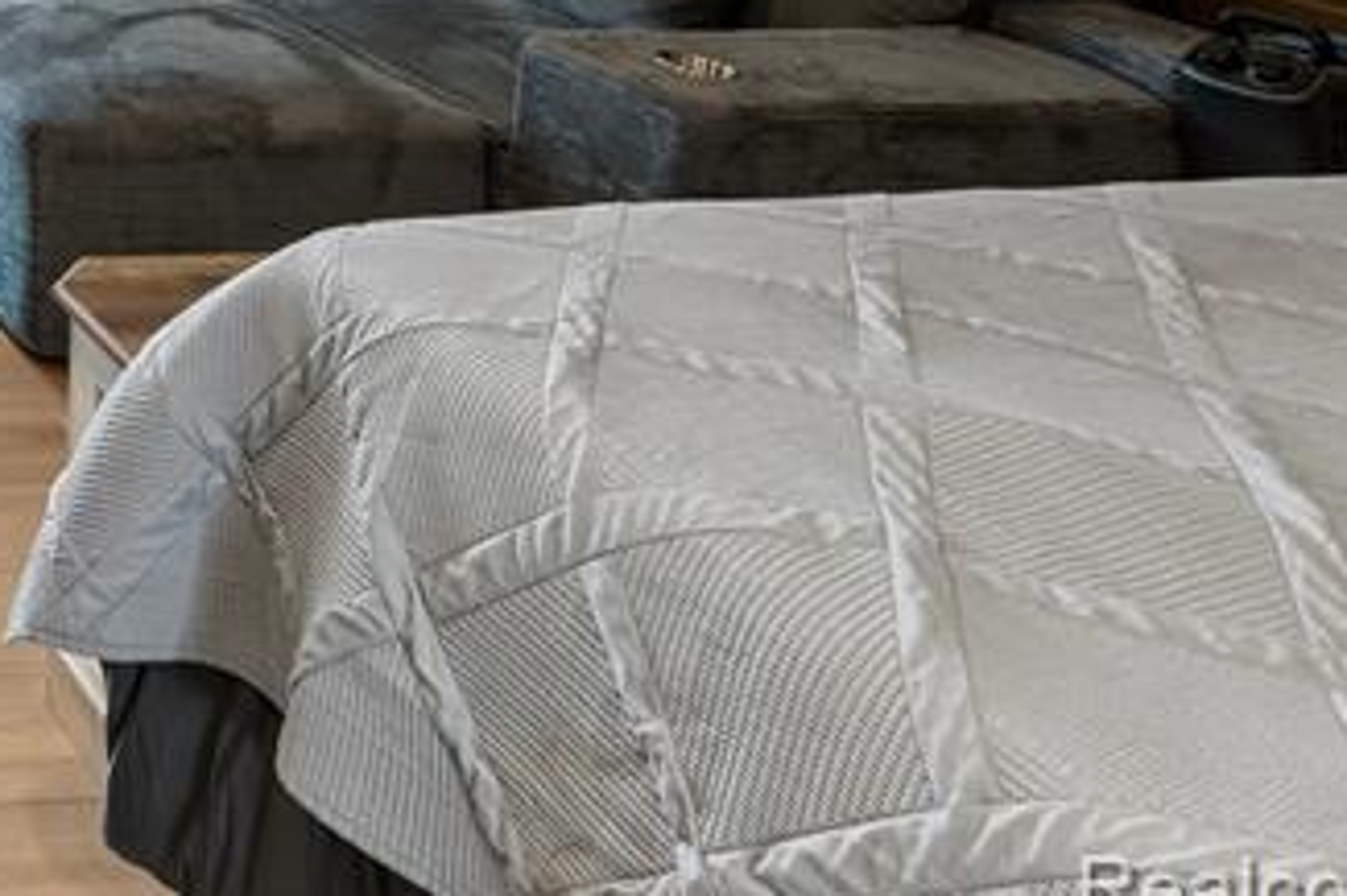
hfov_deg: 29.4
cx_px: -620
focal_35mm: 44
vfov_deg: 23.9
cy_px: -454
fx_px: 1645
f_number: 13
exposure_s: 1/2.5
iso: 400
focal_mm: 14
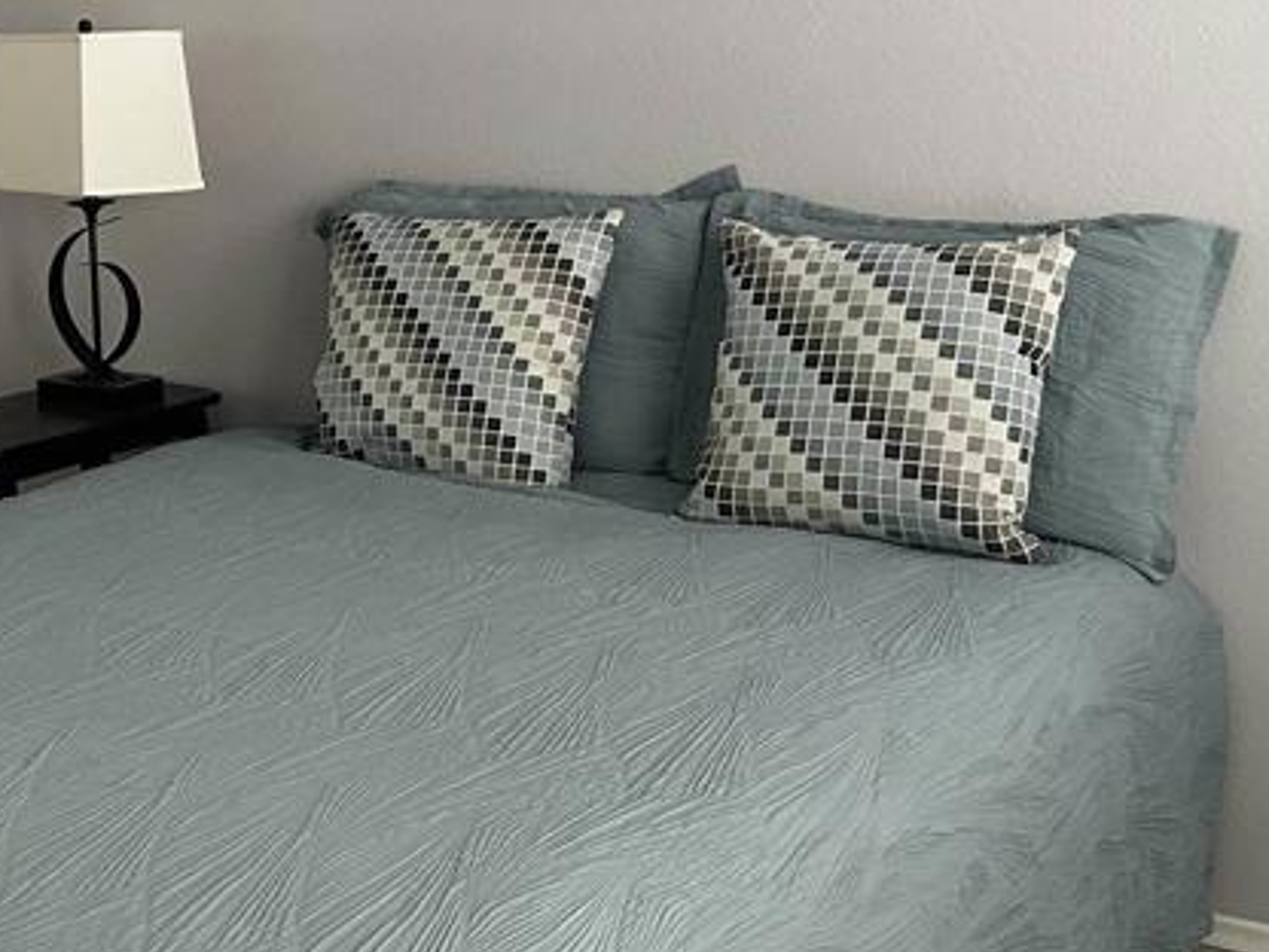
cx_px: 76
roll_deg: +2.3
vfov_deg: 22.9
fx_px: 2346
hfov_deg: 28.8
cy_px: 485
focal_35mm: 64
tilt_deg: -13.2
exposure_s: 1/60
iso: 250
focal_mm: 5.7
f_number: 1.5
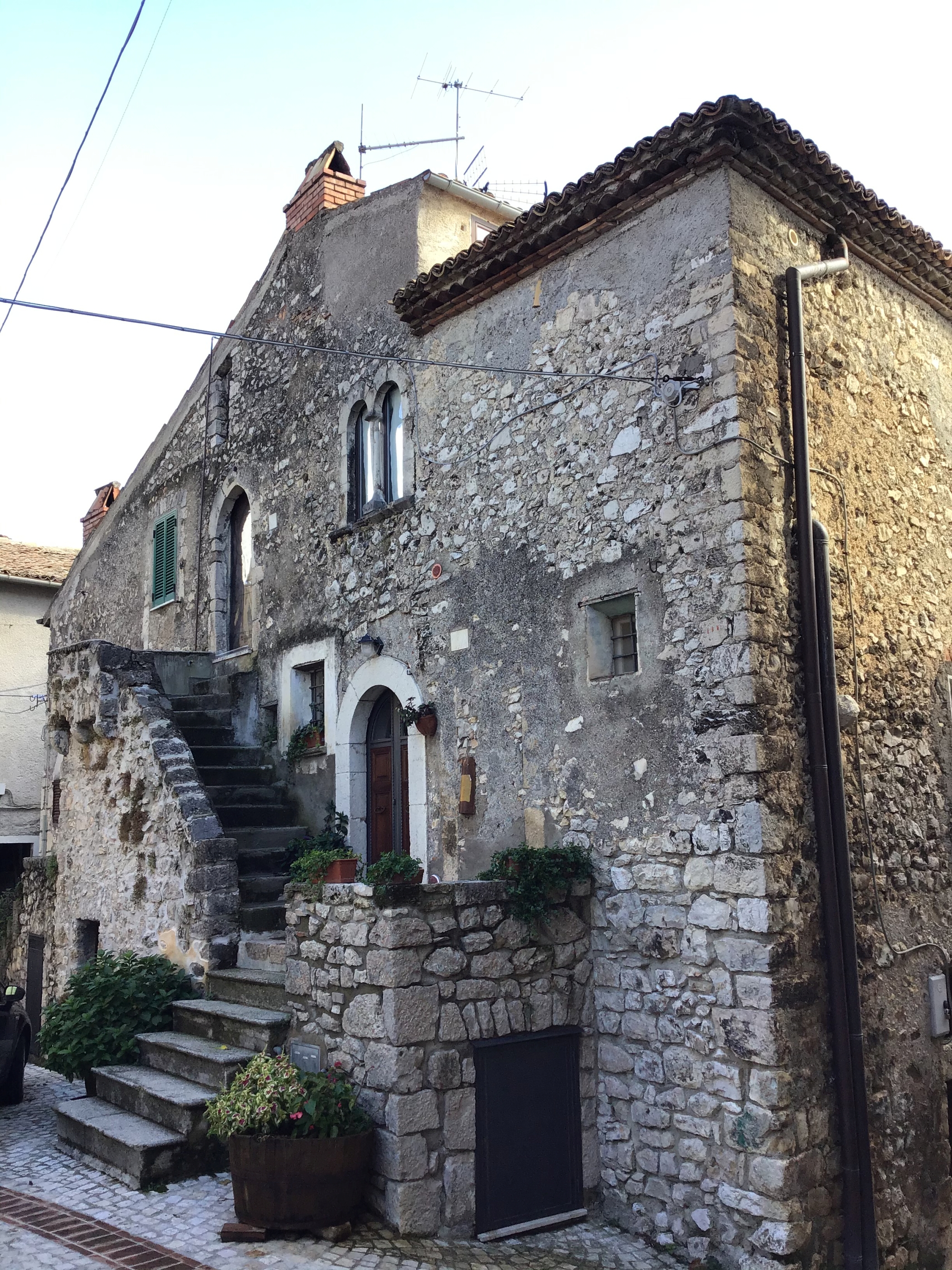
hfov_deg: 45.4
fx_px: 1137
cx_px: 476
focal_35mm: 31
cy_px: 635
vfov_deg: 58.4
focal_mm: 3.3
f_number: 2.4
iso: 25
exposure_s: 1/144
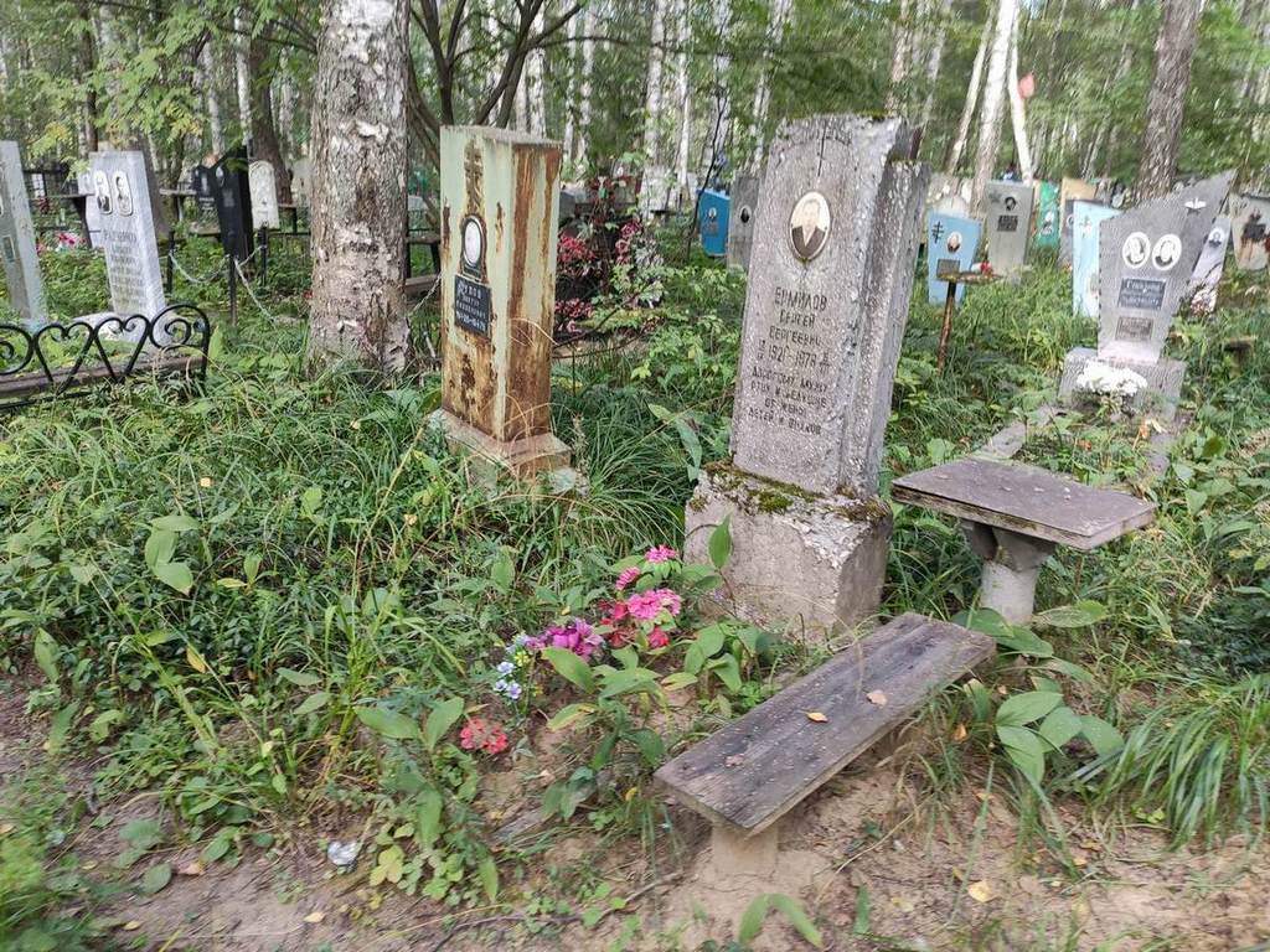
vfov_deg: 53.1
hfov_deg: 67.3
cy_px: 476
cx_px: 635
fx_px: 954
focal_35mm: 26
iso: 142
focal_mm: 4.77
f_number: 1.75
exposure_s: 1/50
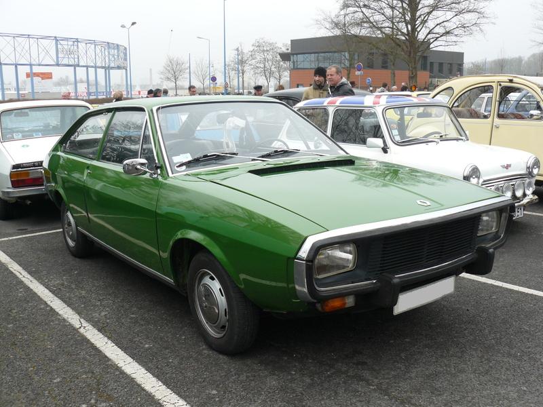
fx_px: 565
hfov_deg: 51.4
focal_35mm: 36
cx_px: 272
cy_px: 204
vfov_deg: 39.7
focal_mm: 6
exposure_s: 1/100
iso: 100
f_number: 4
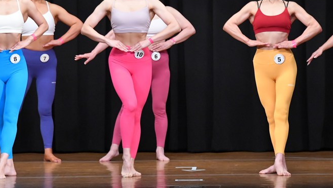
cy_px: 67
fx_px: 2632
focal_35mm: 298
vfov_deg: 4.1
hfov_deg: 7.2
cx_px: 147
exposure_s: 1/400
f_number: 5.6
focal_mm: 160
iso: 8000
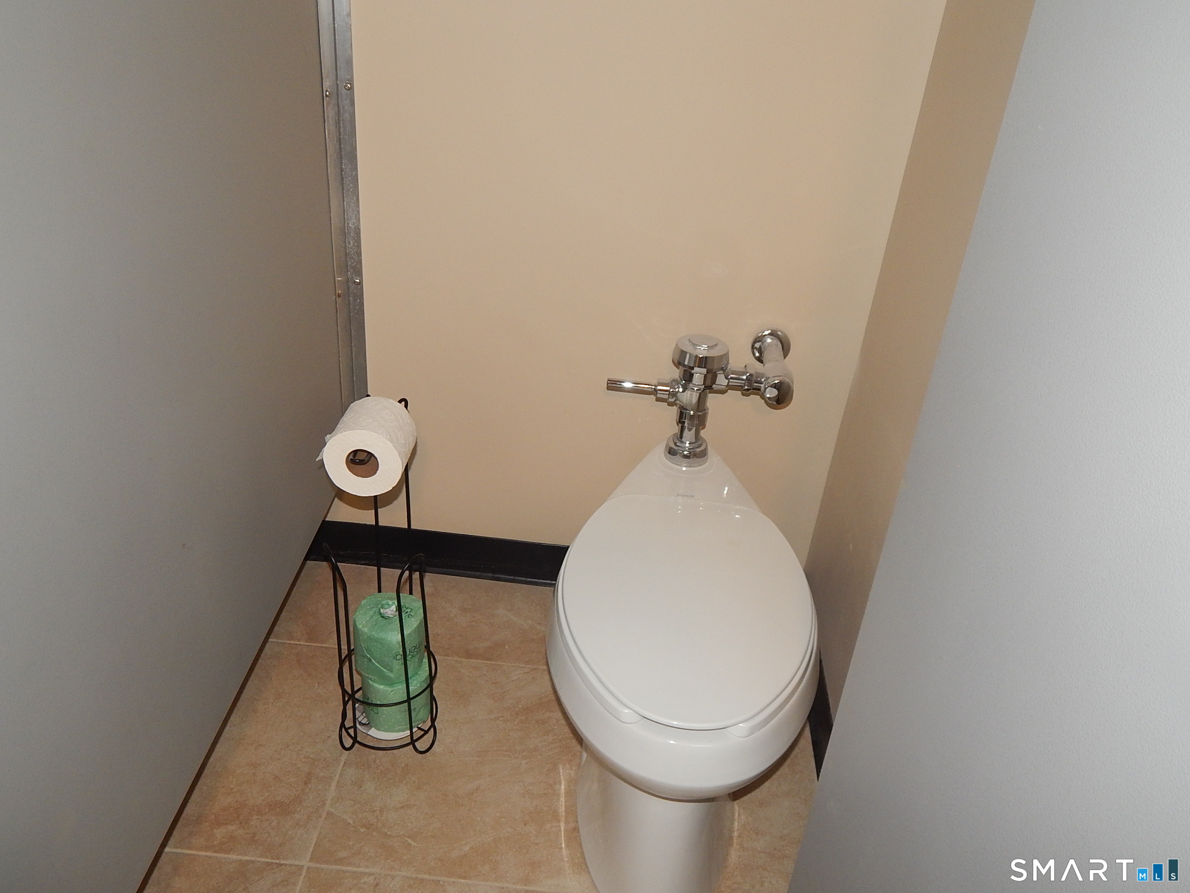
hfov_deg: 63.4
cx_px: 595
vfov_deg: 49.7
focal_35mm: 28
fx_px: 963
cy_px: 446
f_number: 3.2
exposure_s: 1/30
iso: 200
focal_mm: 5.1
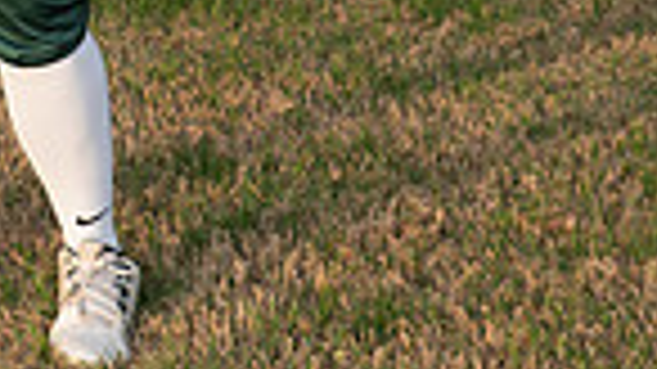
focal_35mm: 168
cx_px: -14
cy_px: -544
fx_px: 2926
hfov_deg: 12.6
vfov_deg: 6.8
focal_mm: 52
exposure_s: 1/320
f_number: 6.3
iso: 200
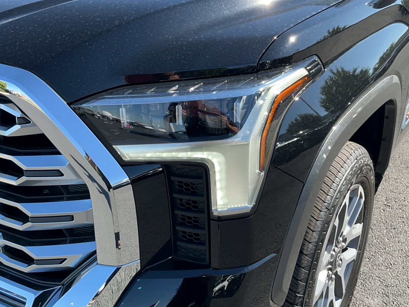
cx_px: 201
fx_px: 402
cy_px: 142
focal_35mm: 34
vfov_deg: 41.8
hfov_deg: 54.0
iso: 25
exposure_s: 1/545
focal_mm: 3
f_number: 1.8
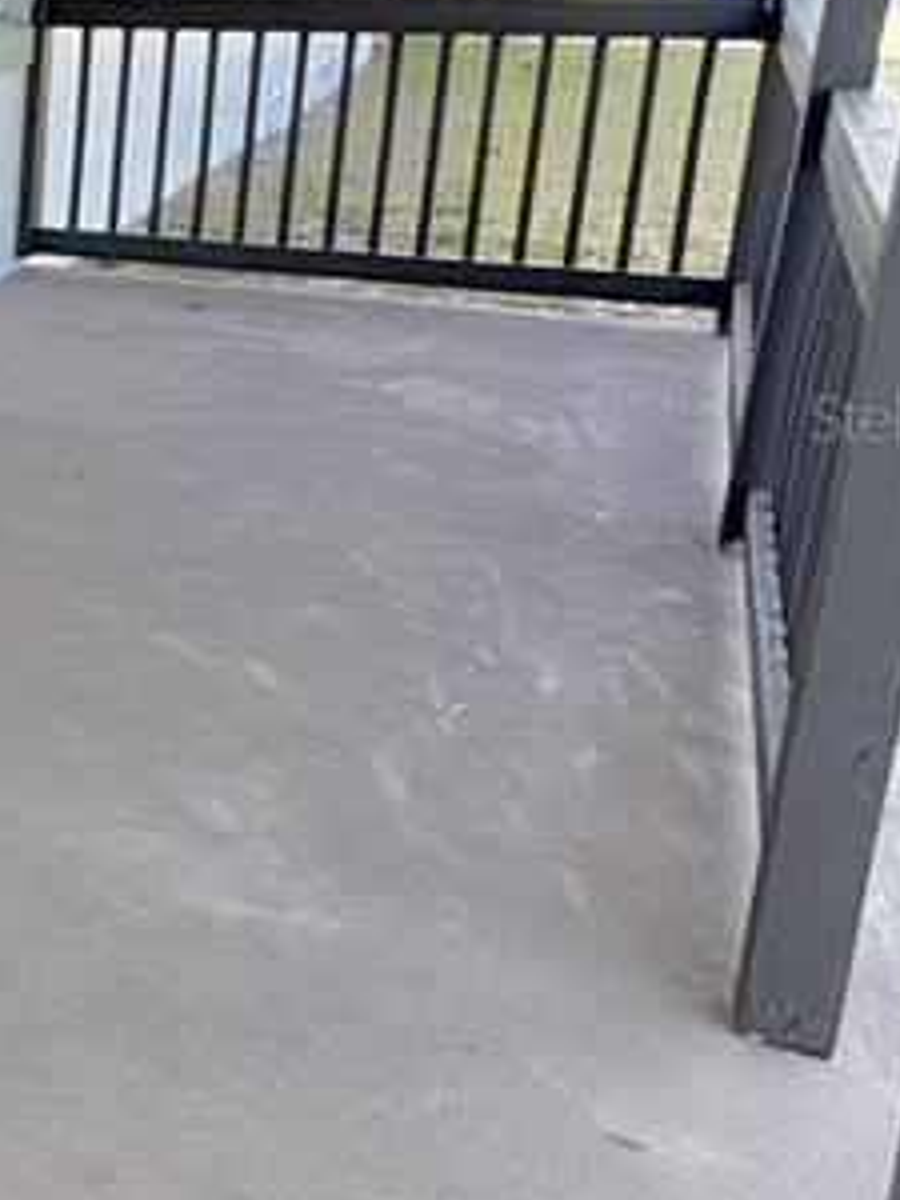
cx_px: -708
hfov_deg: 19.6
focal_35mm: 56
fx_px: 1941
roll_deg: +2.3
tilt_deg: -16.1
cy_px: 416
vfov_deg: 34.1
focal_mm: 2.22
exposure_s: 1/308
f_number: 2.2
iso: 40
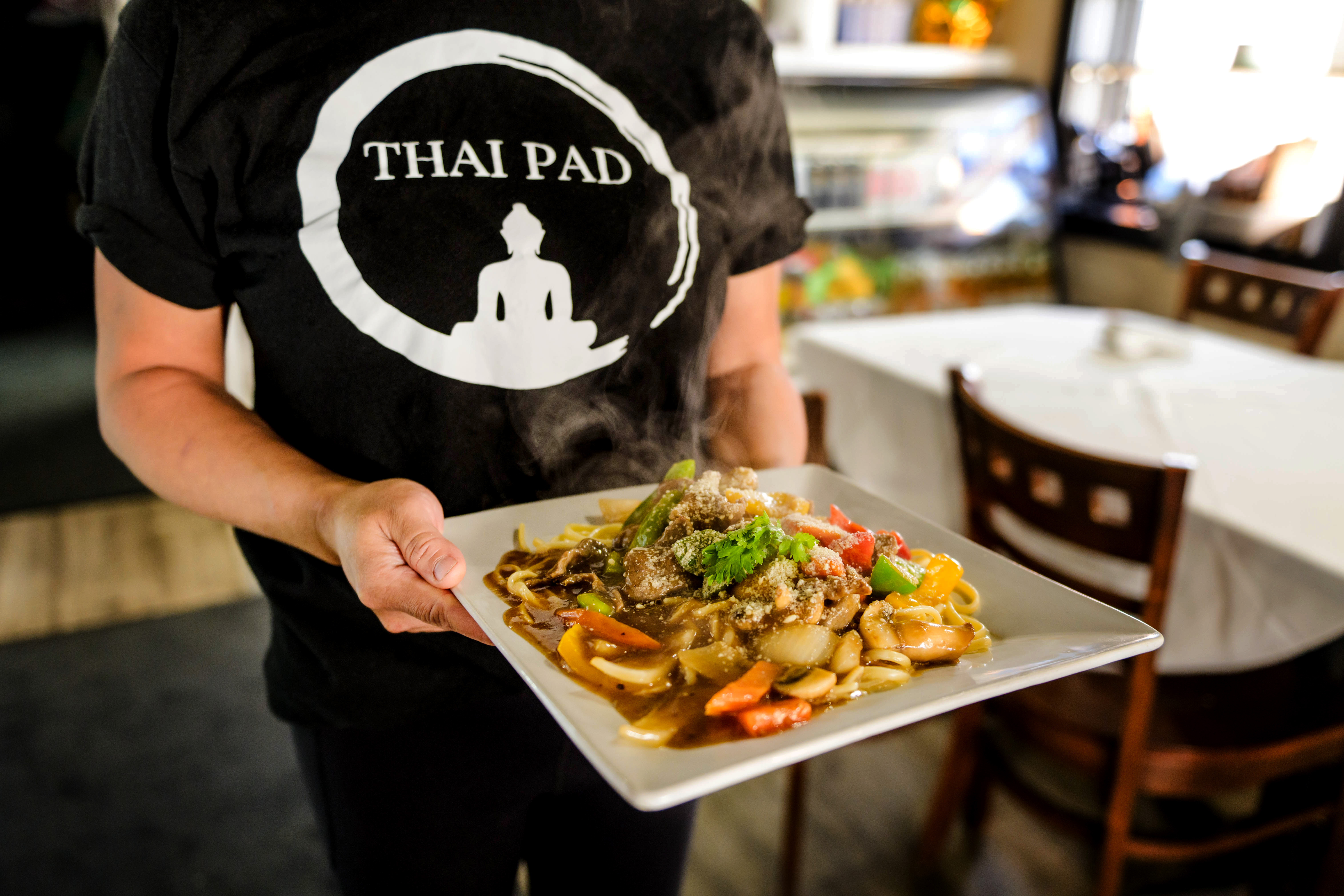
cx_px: 672
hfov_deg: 60.3
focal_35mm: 31
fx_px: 1157
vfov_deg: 42.3
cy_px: 448
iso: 1250
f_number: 2.8
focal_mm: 31
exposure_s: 1/100
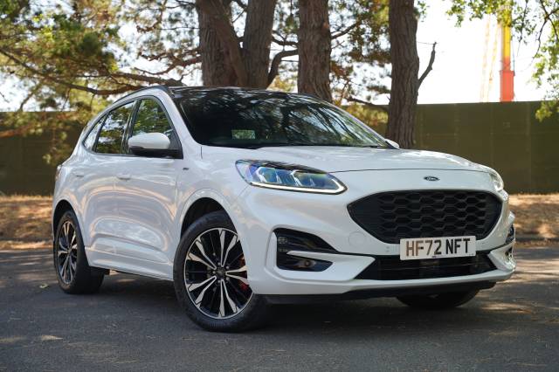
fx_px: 880
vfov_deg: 23.9
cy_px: 186
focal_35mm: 57
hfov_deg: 35.2
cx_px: 280
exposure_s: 1/80
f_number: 4.5
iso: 100
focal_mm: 56.7
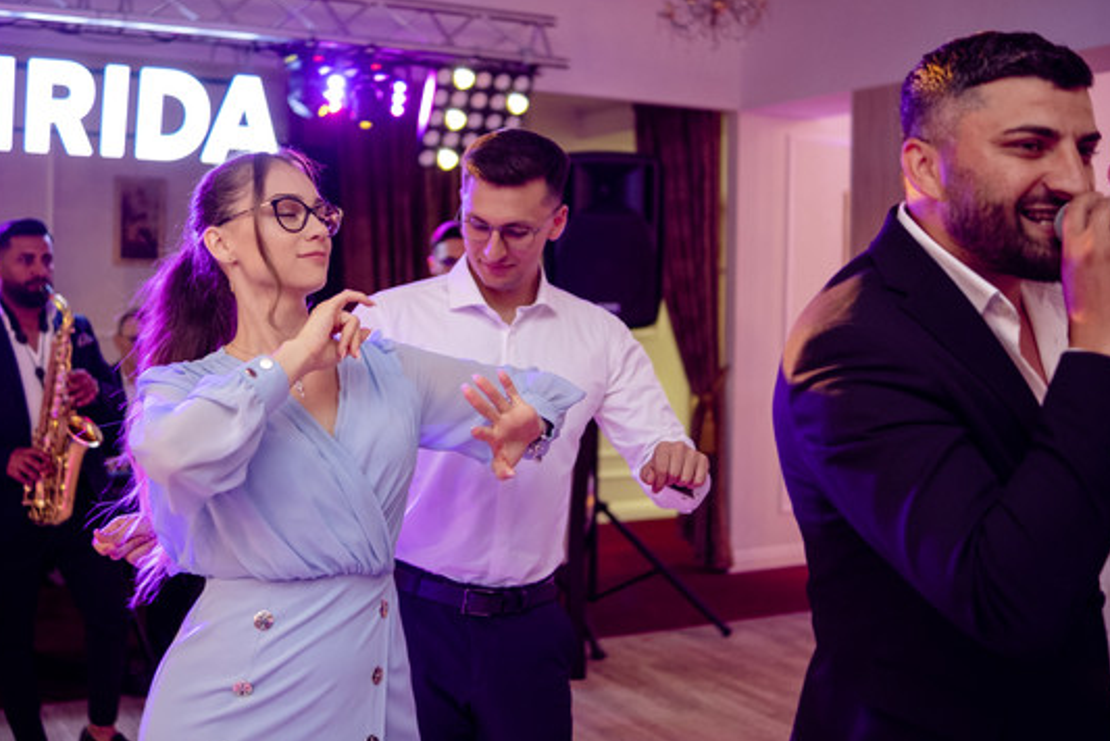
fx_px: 1296
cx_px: 471
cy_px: 336
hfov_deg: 46.2
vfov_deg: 31.9
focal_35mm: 42
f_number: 1.4
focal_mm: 23
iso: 800
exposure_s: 1/160
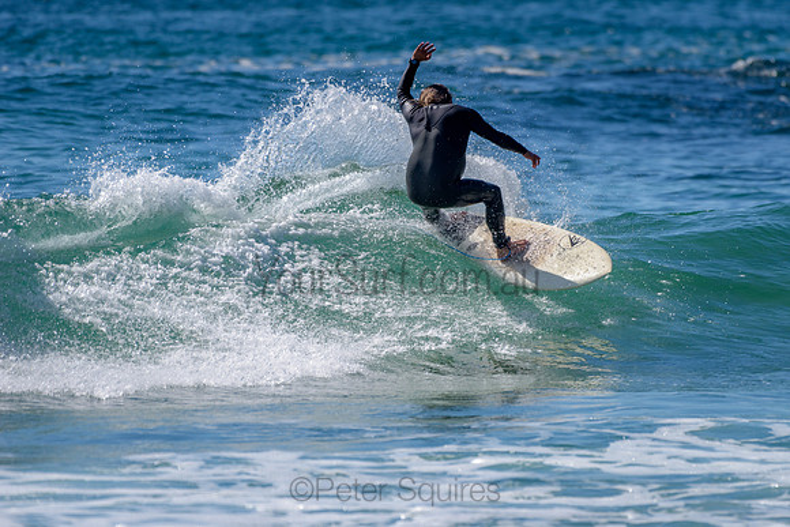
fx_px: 13454
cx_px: 484
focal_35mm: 613
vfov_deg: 2.2
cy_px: 226
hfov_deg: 3.4
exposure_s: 1/2000
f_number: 5.6
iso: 110
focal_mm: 500
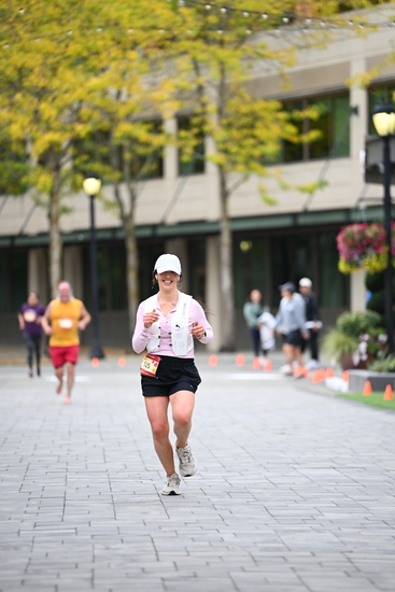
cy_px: 296
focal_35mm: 190
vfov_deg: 10.8
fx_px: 3125
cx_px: 198
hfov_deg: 7.2
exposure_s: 1/2000
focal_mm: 190
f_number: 2.8
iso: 640
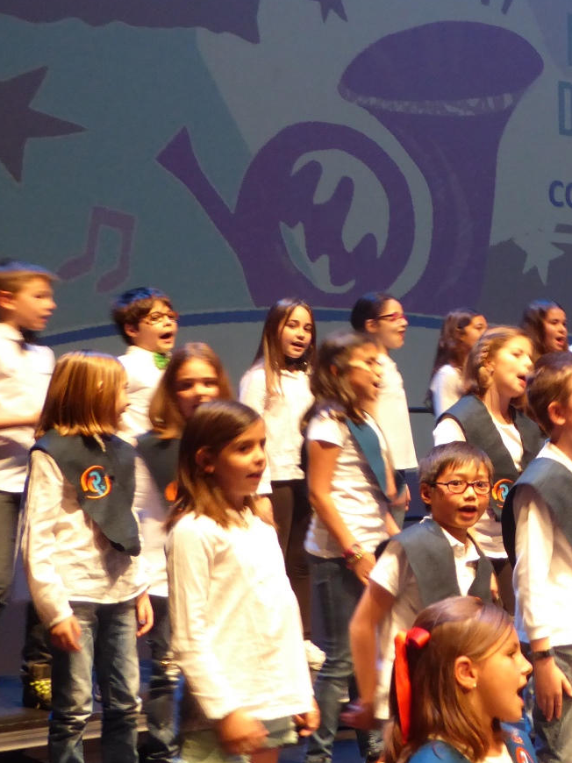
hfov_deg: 20.3
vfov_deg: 28.2
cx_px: 634
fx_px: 1521
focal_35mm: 69
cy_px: 369
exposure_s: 1/8
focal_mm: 7.2
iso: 400
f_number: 3.8
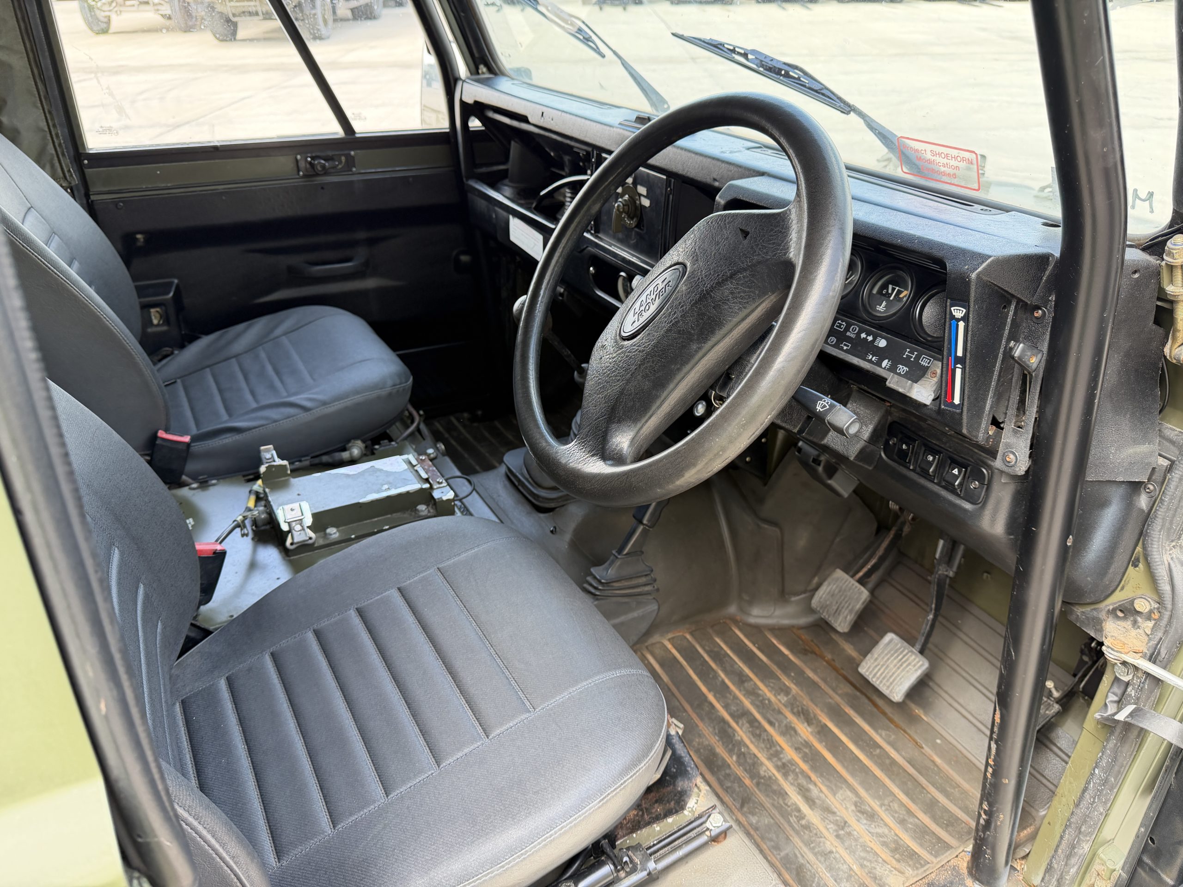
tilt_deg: -30.7
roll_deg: +1.4
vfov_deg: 56.8
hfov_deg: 71.6
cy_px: 444
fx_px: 820
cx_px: 592
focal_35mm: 24
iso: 125
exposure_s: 1/210
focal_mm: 6.76
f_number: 1.78
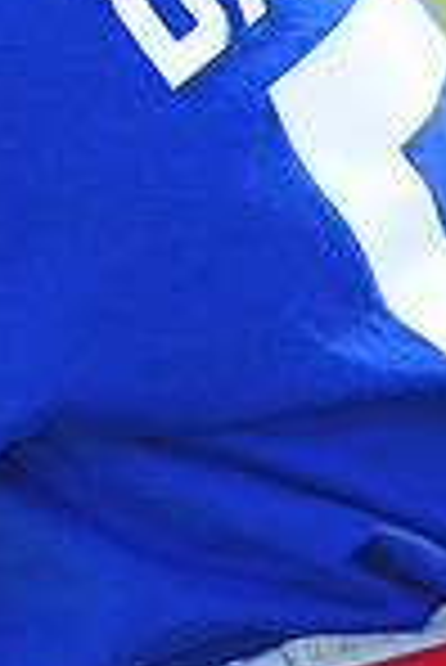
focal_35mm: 783
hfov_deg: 1.8
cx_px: -257
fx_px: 14516
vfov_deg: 2.6
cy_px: -418
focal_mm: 200
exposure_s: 1/320
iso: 200
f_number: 4.5
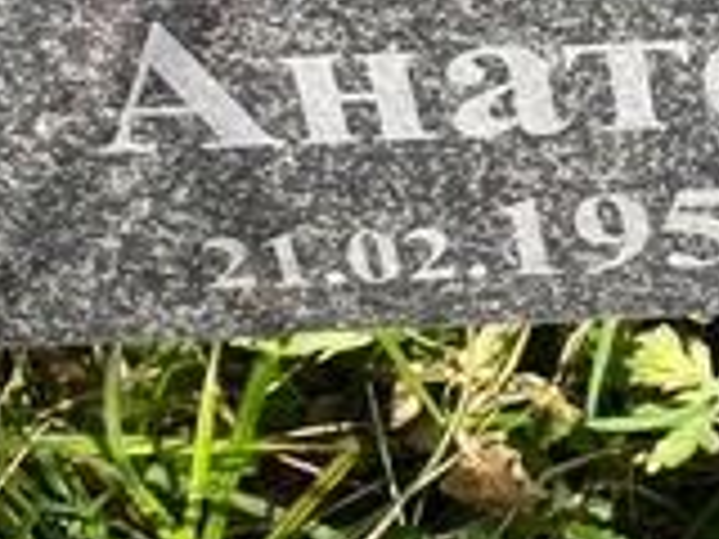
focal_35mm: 130
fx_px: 2700
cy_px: -139
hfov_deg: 14.0
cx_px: 1164
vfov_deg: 11.2
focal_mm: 4.25
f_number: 1.8
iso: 32
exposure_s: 1/522
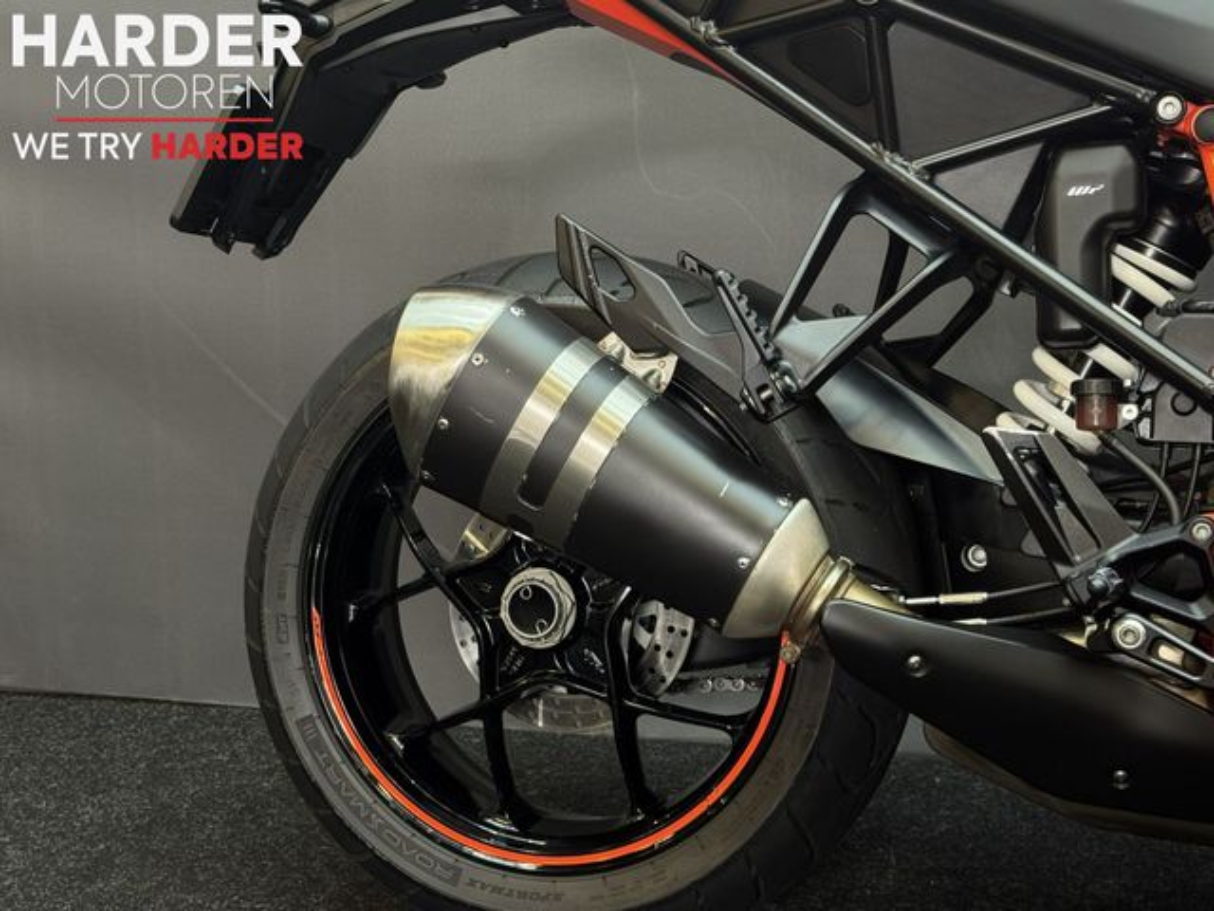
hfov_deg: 39.7
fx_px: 1683
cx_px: 607
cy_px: 456
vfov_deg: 30.3
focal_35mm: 48
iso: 125
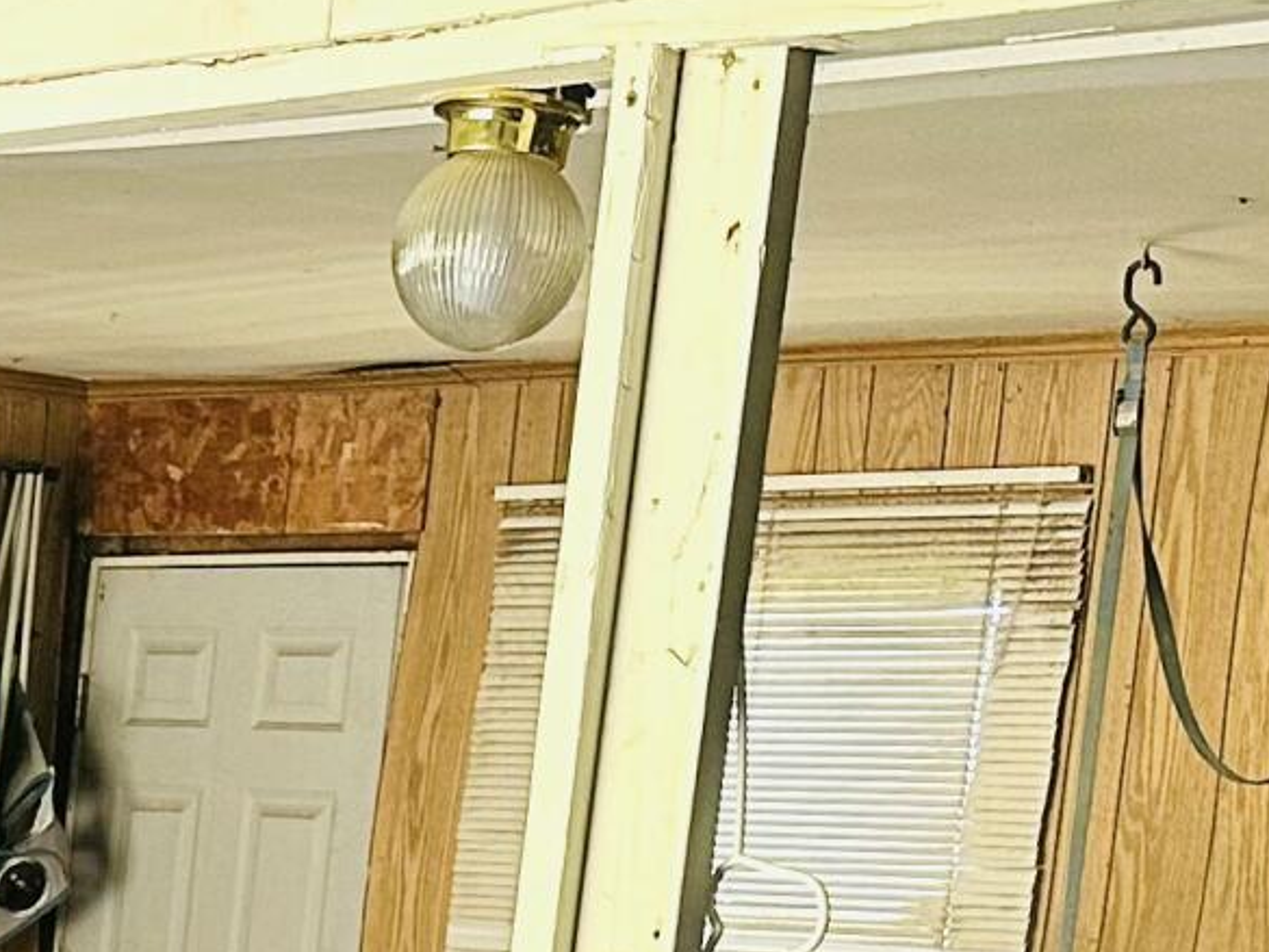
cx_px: -590
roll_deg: -3.7
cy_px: 1665
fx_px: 4510
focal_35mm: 123
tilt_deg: -11.3
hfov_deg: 14.9
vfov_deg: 11.3
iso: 160
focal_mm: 6.86
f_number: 1.78
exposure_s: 1/121
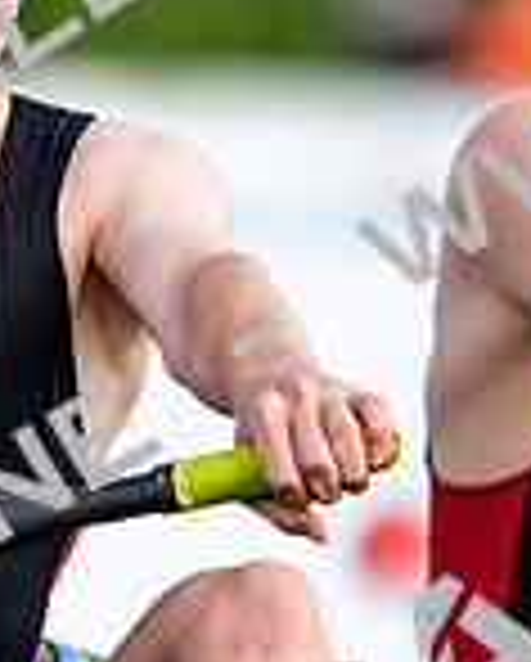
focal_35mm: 1482
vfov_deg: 1.3
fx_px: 29053
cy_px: 363
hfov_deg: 1.0
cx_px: 27
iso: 1000
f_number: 4.5
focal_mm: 400
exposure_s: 1/2500
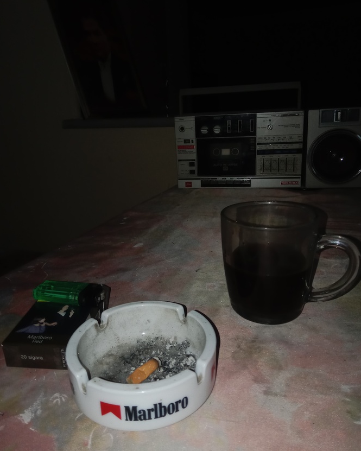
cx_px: 179
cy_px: 214
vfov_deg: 64.0
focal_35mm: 27
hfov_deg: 53.2
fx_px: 361
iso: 210
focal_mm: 3.4
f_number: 2.2
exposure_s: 1/50
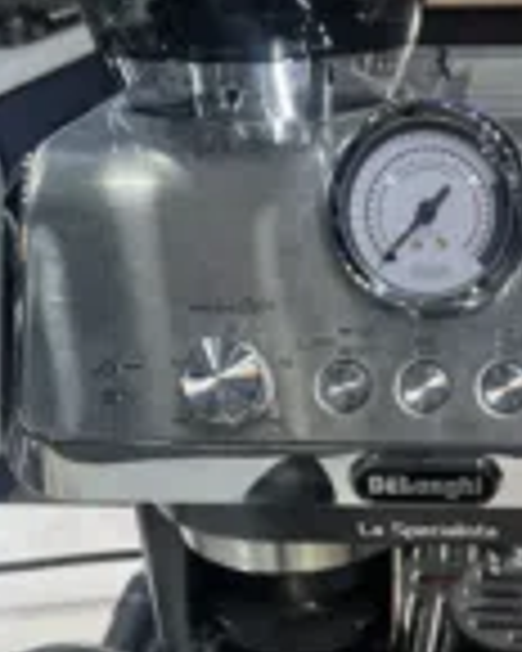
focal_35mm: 70
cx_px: 450
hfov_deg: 21.5
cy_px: 549
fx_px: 1352
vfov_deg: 26.5
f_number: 1.5
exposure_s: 1/552
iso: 50
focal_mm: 5.7
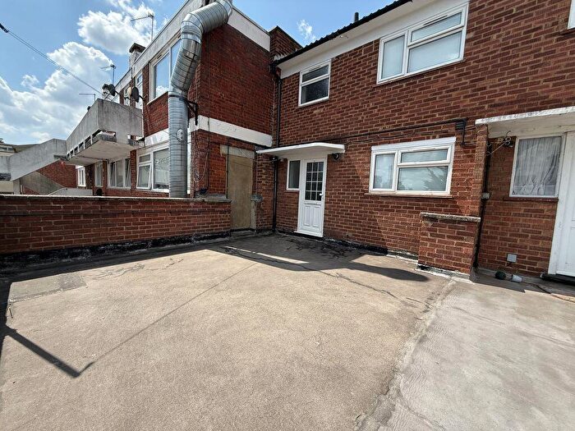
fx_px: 233
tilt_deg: -5.0
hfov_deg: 102.1
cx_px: 288
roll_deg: -2.7
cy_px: 216
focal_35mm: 14
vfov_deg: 85.7
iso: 50
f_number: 2.2
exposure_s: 1/1189
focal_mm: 2.22
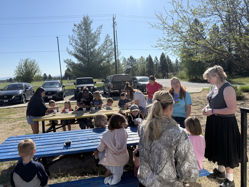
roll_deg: +2.8
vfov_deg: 56.8
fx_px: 173
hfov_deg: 71.6
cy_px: 94
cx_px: 124
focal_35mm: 24
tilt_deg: -7.3
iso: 80
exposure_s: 1/5714
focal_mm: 6.76
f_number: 1.78
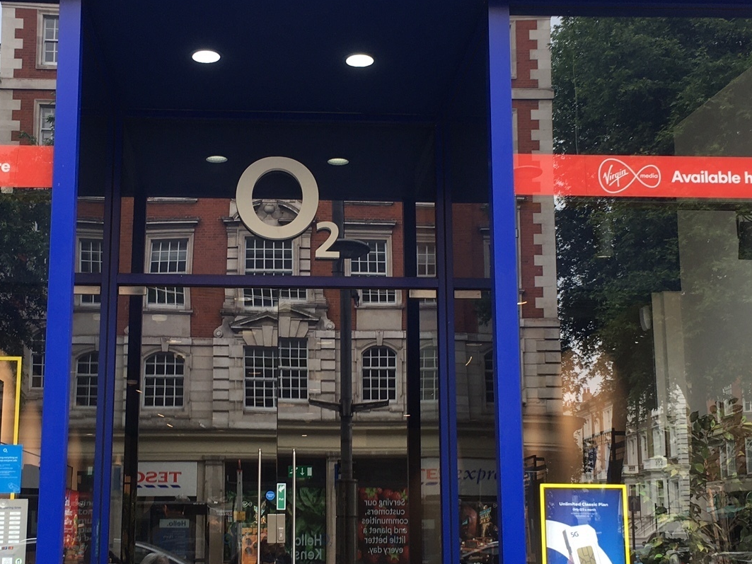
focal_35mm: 55
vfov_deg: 26.5
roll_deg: -0.6
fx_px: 1195
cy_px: 301
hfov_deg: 34.9
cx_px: 314
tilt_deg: +10.3
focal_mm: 4.2
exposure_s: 1/100
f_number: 2.2
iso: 25
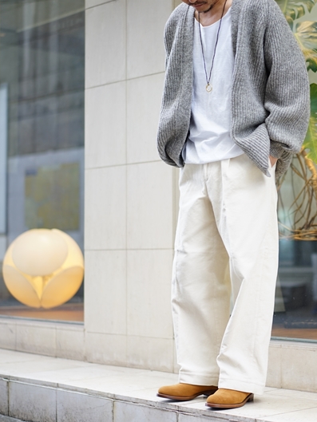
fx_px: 976
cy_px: 211
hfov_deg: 18.2
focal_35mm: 80
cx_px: 268
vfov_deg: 24.4
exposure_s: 1/100
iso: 100
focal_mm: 55
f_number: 1.8
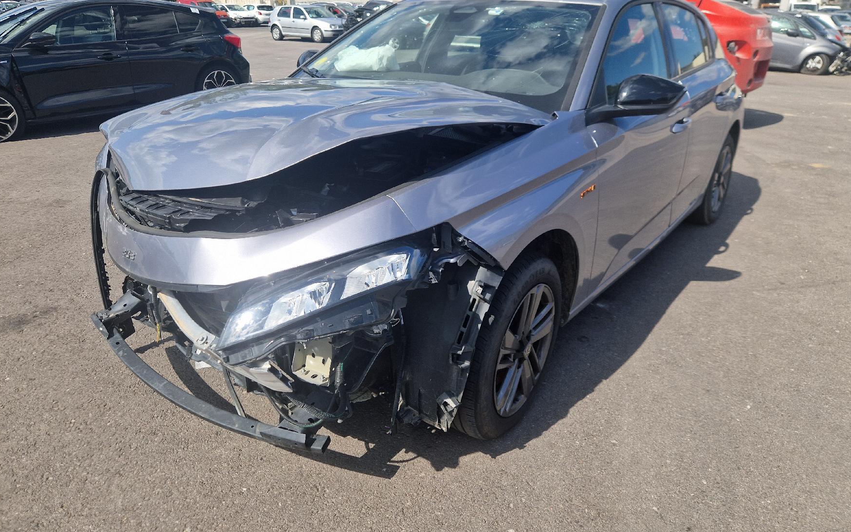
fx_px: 580
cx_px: 430
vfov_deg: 49.1
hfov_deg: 72.5
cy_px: 226
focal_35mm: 25
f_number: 1.8
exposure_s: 1/1250
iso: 50
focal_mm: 5.4
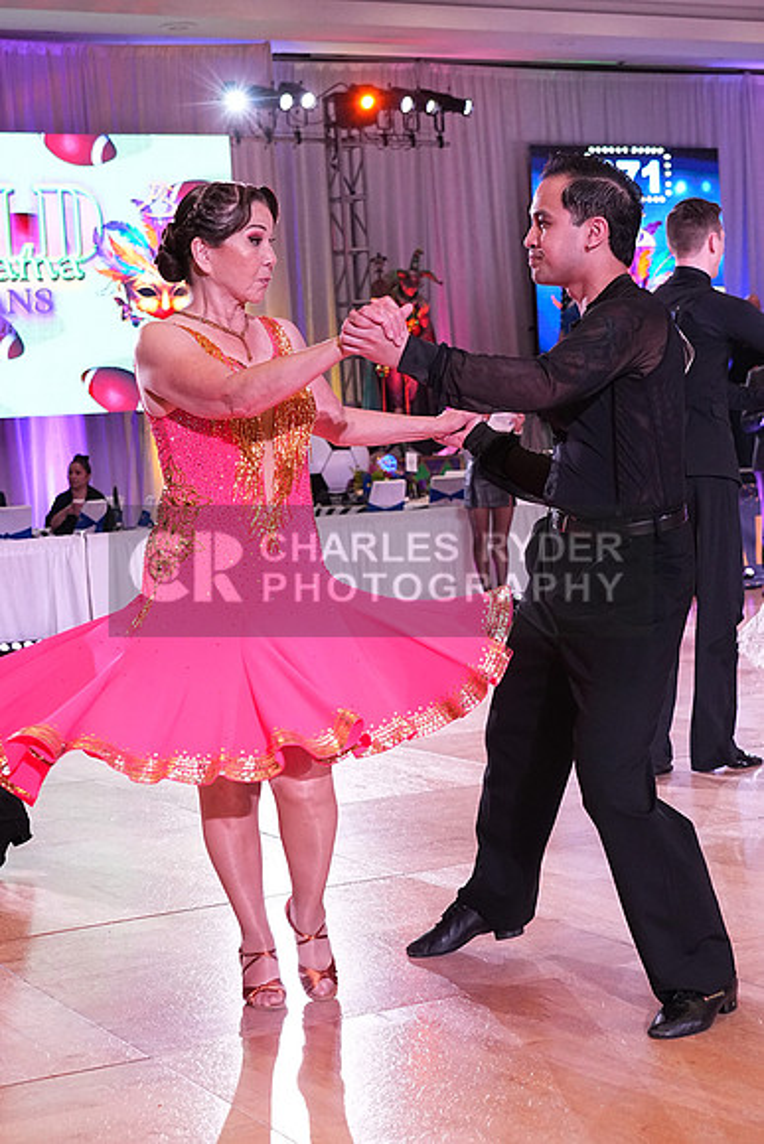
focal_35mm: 61
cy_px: 572
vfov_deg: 32.9
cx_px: 382
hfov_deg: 22.3
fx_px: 1941
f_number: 4.5
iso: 3200
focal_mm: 41
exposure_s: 1/400
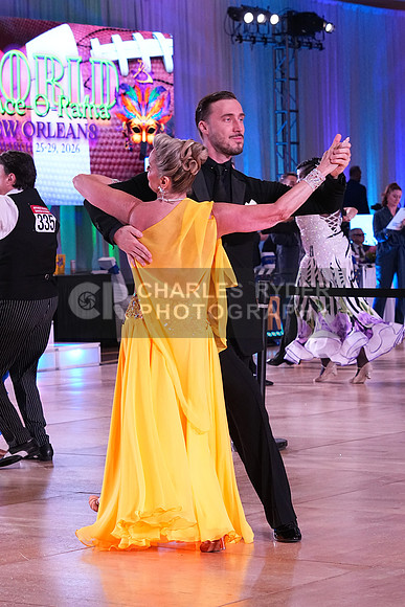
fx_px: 1990
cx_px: 202
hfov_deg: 11.6
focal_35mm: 118
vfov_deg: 17.3
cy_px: 304
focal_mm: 79
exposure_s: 1/320
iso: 3200
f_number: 6.3
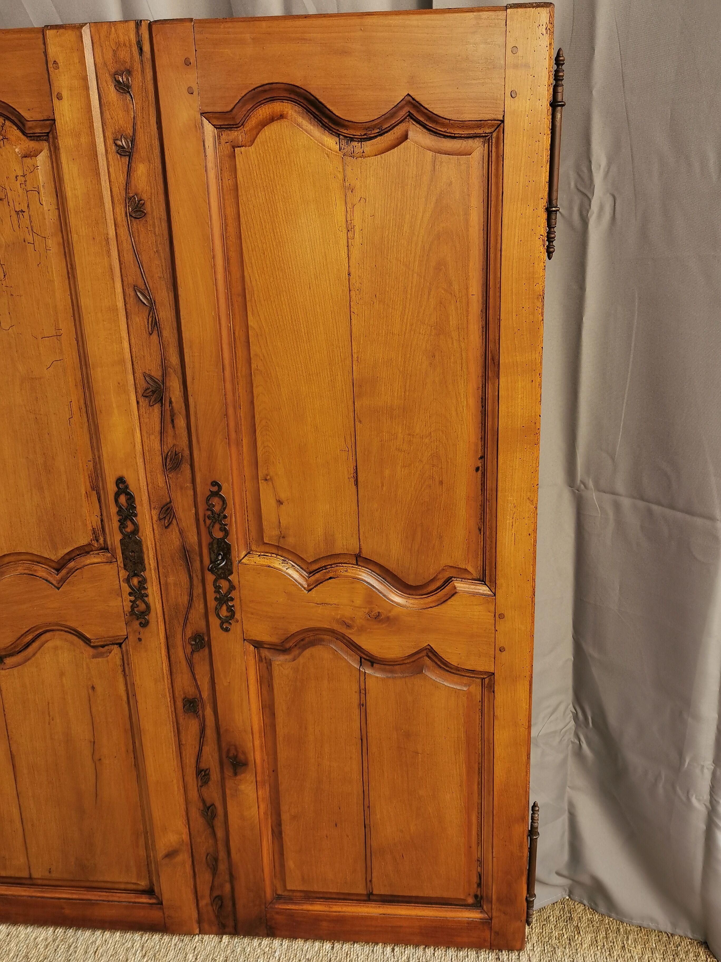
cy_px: 481
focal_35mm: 31
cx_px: 360
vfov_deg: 58.4
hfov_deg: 45.4
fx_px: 861
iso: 50
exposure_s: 1/100
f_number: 1.8
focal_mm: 5.58
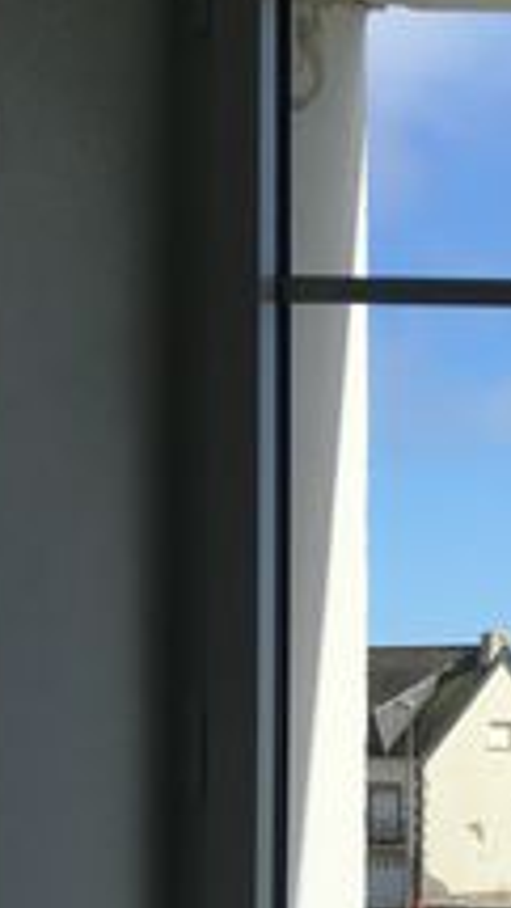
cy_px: 786
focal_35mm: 88
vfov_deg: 23.6
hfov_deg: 11.5
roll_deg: -0.5
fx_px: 2119
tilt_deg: +0.3
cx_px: 1204
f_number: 2.2
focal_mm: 4.15
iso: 25
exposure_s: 1/1350
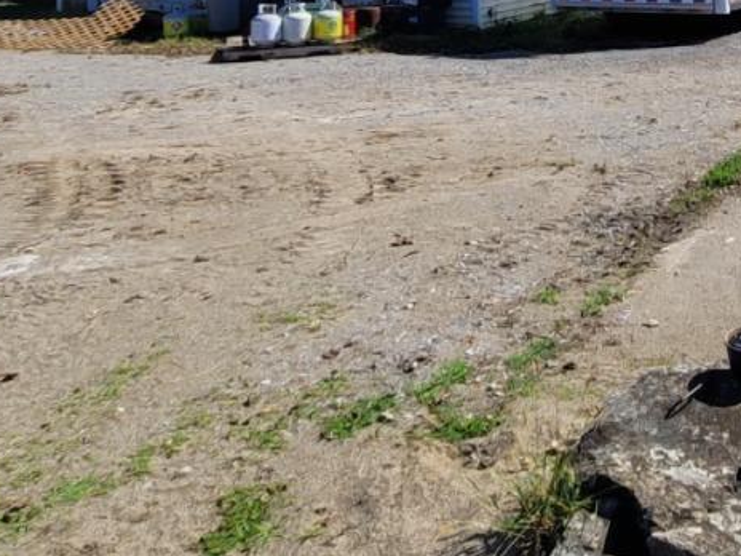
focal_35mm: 42
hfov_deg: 41.3
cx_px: 666
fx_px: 899
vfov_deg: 29.2
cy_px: -127
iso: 50
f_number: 2.2
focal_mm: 2.2
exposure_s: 1/2500
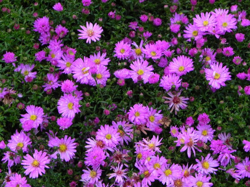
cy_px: 94
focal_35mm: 144
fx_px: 1040
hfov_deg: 13.7
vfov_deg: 10.3
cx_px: 125
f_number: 5
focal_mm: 25.7
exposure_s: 1/30
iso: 160
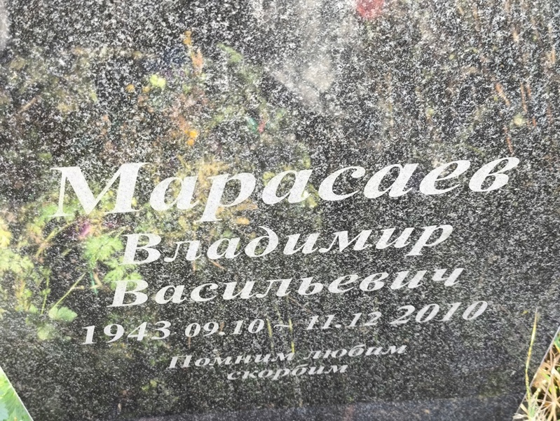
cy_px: 210
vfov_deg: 29.1
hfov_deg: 38.2
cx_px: 280
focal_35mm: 50
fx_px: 809
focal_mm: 4.71
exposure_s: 1/50
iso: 125
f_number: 1.7
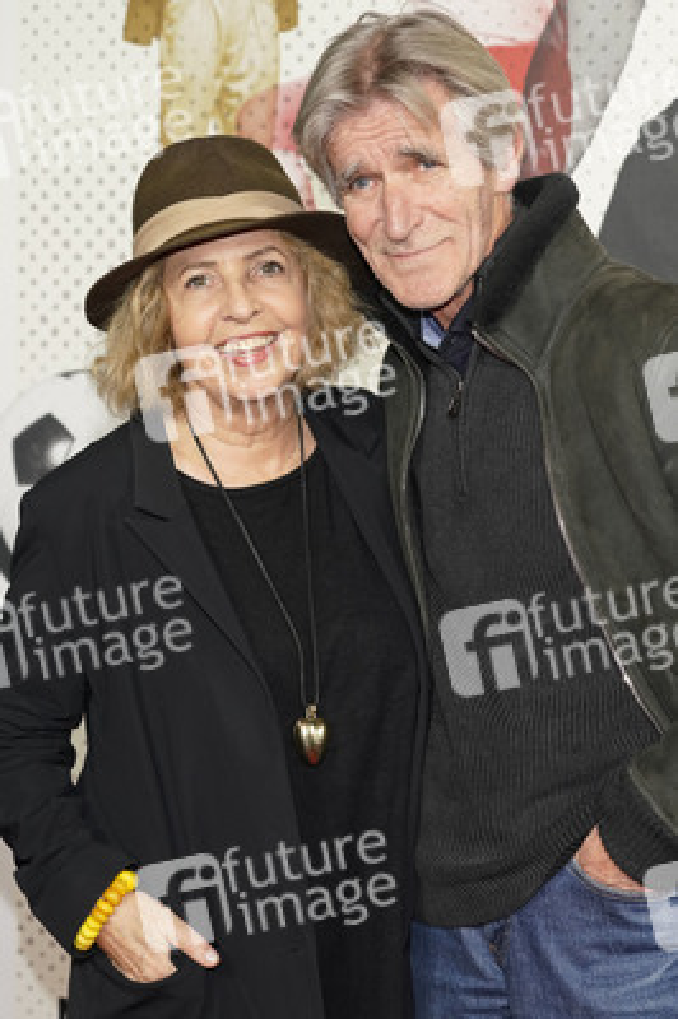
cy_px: 510
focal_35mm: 70
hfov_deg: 19.4
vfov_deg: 28.9
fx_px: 1981
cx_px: 339
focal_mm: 70
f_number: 6.3
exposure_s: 1/200
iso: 2000
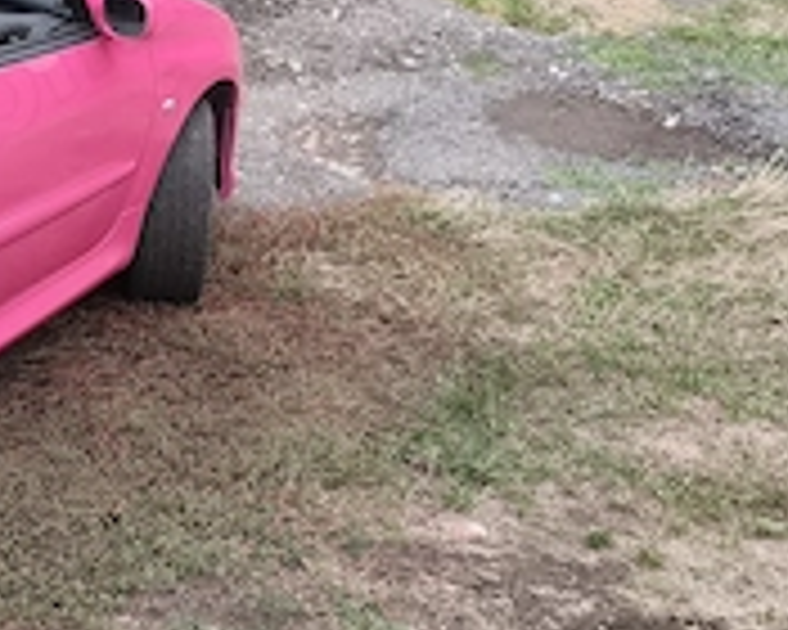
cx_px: -221
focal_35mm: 77
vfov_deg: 19.6
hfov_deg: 22.3
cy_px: 76
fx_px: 1796
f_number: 1.7
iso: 125
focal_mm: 5.35
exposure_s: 1/100
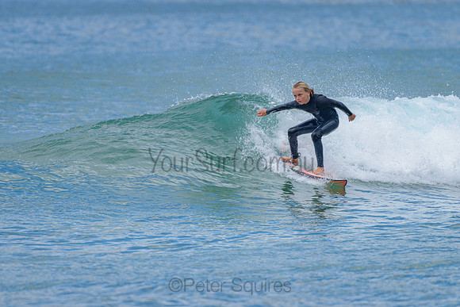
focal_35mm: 613
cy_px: 119
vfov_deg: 2.2
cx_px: 230
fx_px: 7838
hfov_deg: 3.4
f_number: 5.6
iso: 450
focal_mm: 500
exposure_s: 1/2000
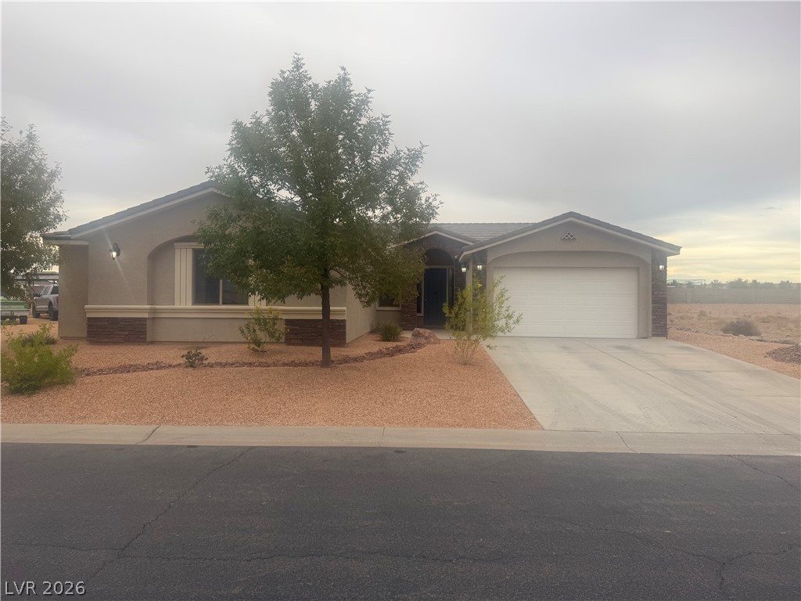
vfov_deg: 56.8
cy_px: 300
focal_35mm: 24
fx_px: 555
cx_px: 400
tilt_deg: +0.4
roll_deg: -0.7
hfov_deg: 71.6
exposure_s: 1/735
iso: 80
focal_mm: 6.76
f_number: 1.78
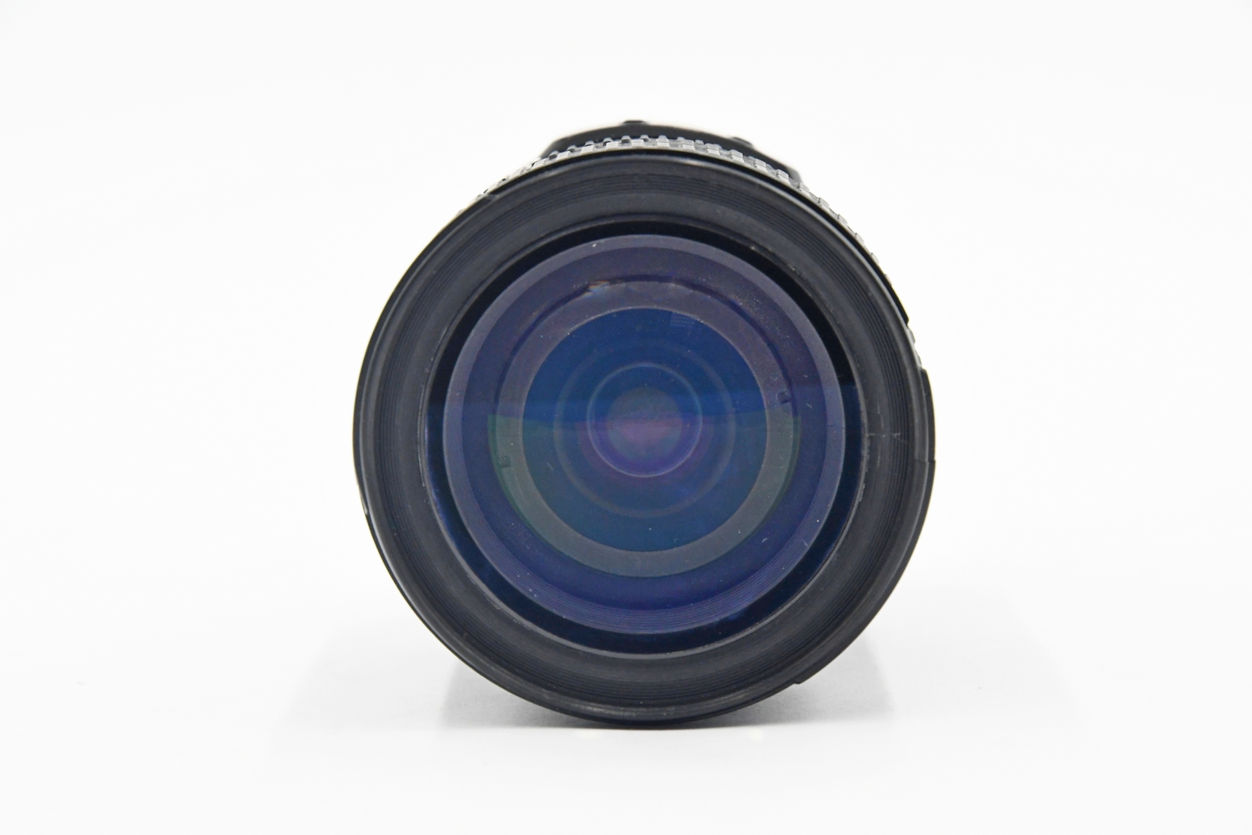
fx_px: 4173
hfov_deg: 17.1
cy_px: 418
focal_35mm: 120
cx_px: 626
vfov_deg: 11.4
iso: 1600
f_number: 7.1
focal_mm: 80
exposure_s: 1/125
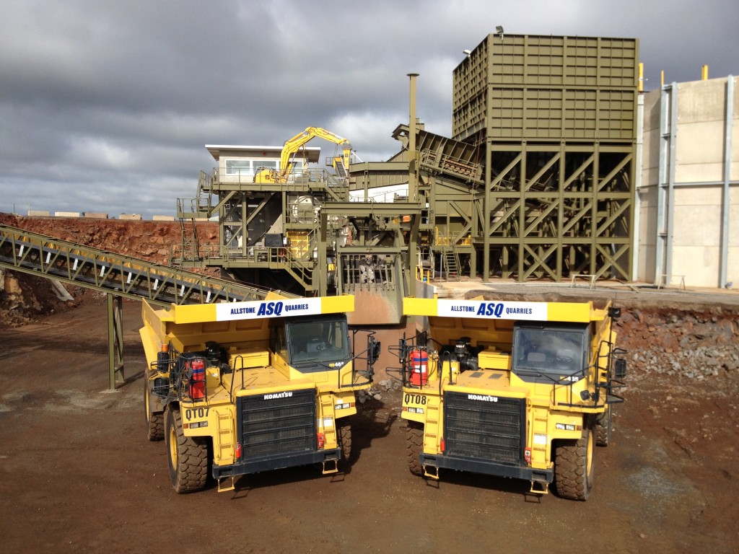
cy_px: 277
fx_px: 747
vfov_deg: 40.7
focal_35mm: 35
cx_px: 370
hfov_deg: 52.6
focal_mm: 4.28
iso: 50
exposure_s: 1/1623
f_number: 2.4
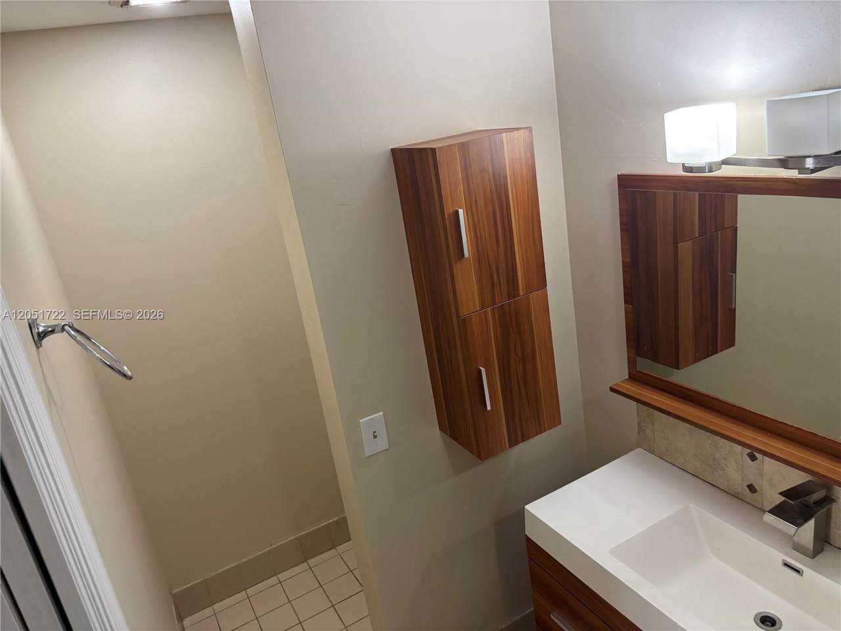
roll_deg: +8.3
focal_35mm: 26
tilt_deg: -18.1
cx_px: 420
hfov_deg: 67.3
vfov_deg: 53.1
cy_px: 316
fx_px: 632
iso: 160
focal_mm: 5.96
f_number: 1.6
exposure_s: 1/60
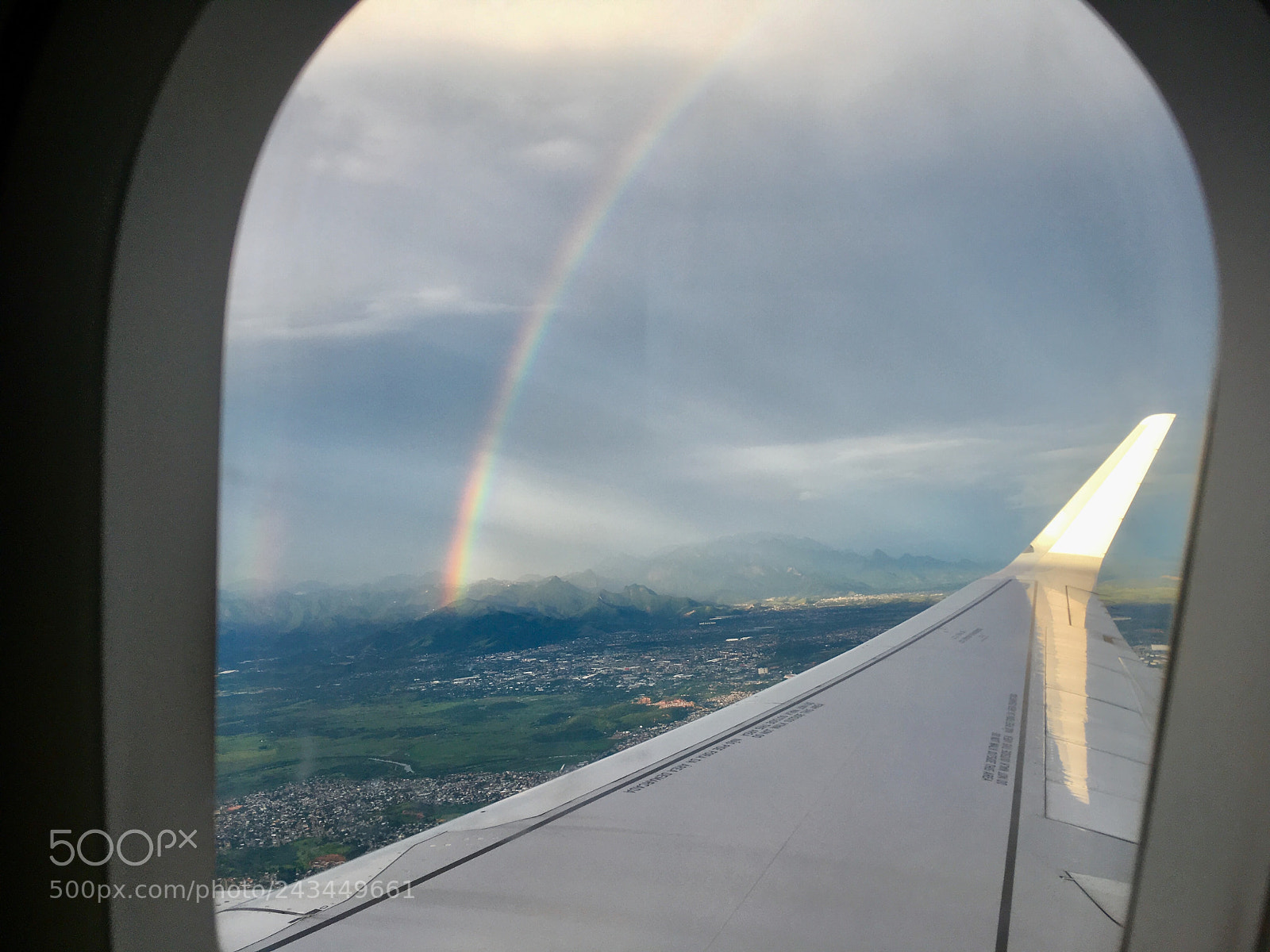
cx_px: 635
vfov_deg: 48.2
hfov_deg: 61.7
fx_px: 1064
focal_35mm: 29
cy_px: 476
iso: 25
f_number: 2.2
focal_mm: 4.15
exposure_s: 1/484
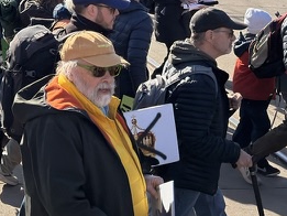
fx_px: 780
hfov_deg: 19.0
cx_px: -107
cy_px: -58
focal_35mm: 94
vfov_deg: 15.1
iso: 100
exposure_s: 1/5618
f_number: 1.78
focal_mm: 6.76
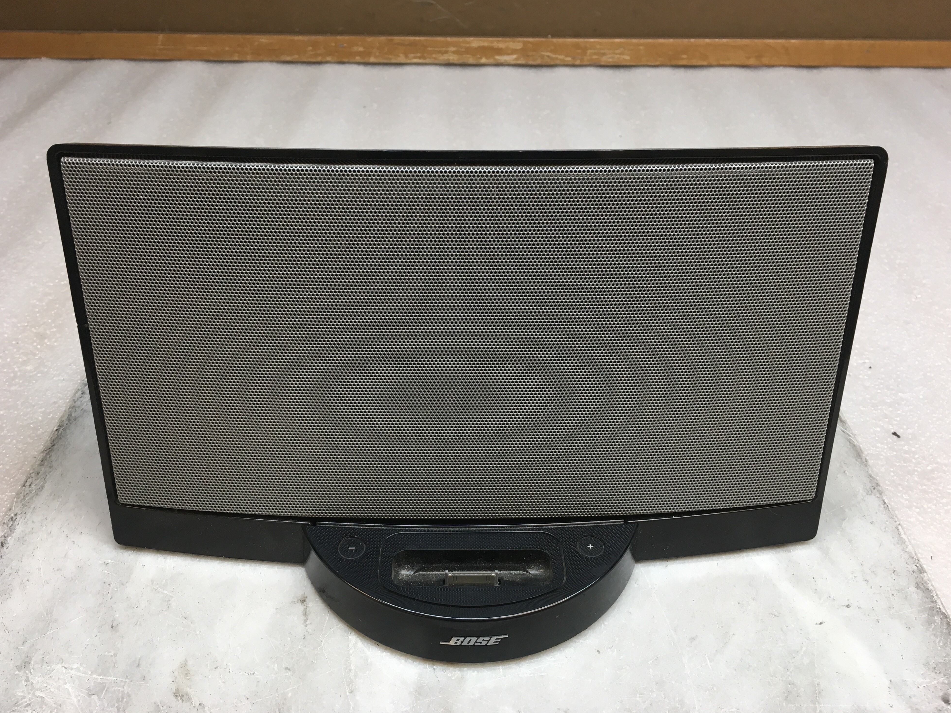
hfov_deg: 60.0
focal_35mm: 30
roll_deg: +1.2
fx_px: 824
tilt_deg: -37.9
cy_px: 358
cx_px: 467
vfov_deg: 46.8
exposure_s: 1/40
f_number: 2.2
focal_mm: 4.15
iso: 25
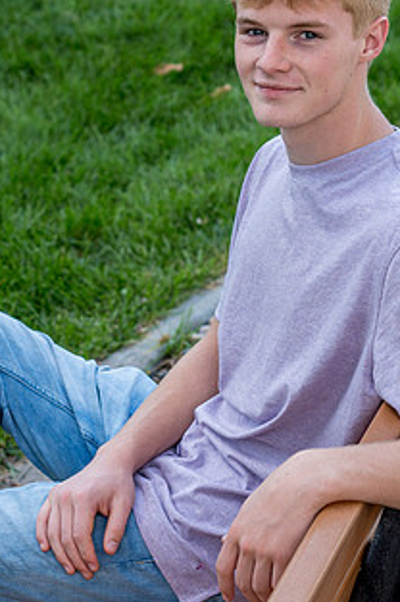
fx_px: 1203
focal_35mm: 72
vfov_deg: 28.1
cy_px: 248
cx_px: 279
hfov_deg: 18.8
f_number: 3.5
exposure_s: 1/60
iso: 160
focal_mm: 50
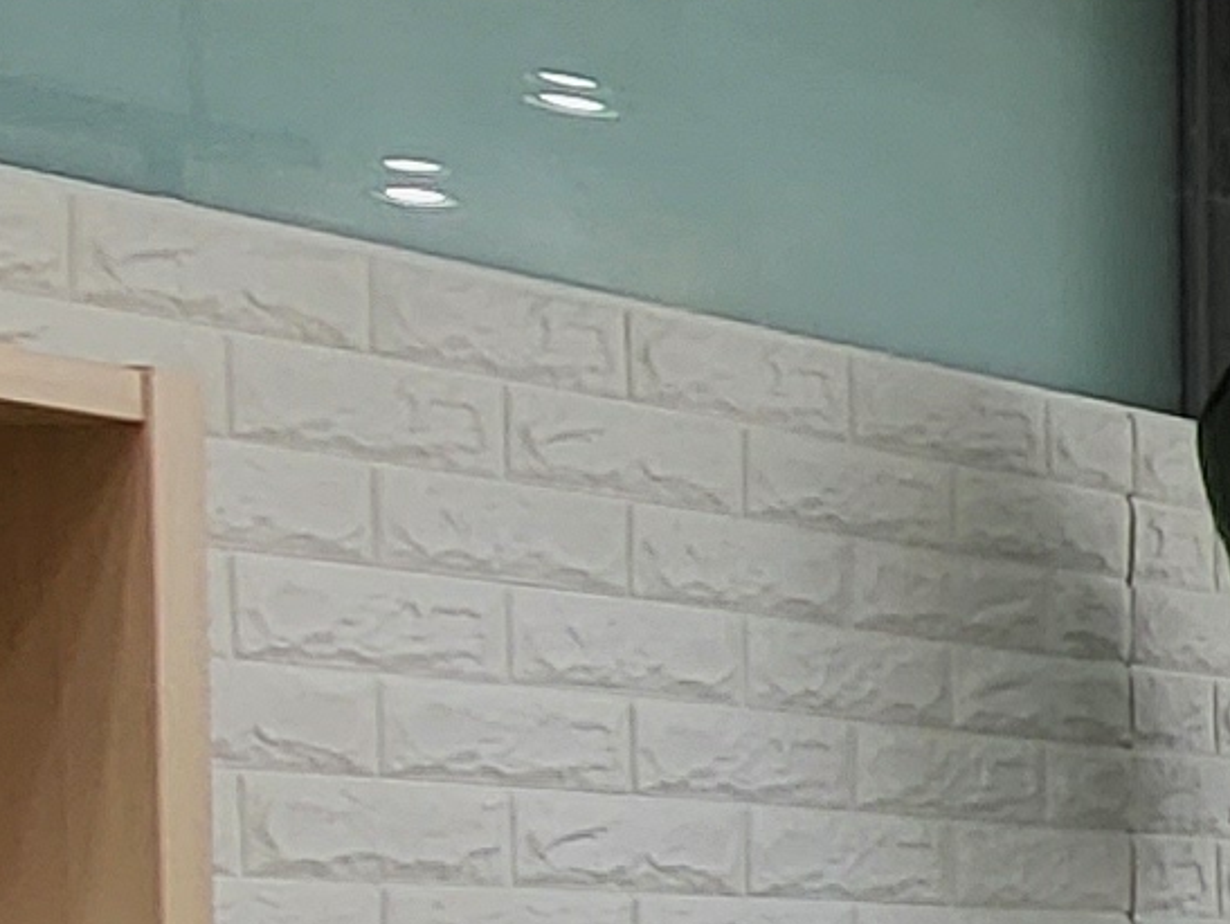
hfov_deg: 12.1
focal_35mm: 95
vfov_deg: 15.0
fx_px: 3378
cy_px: 1108
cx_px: 3503
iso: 50
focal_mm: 1.74
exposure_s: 1/60
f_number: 2.2
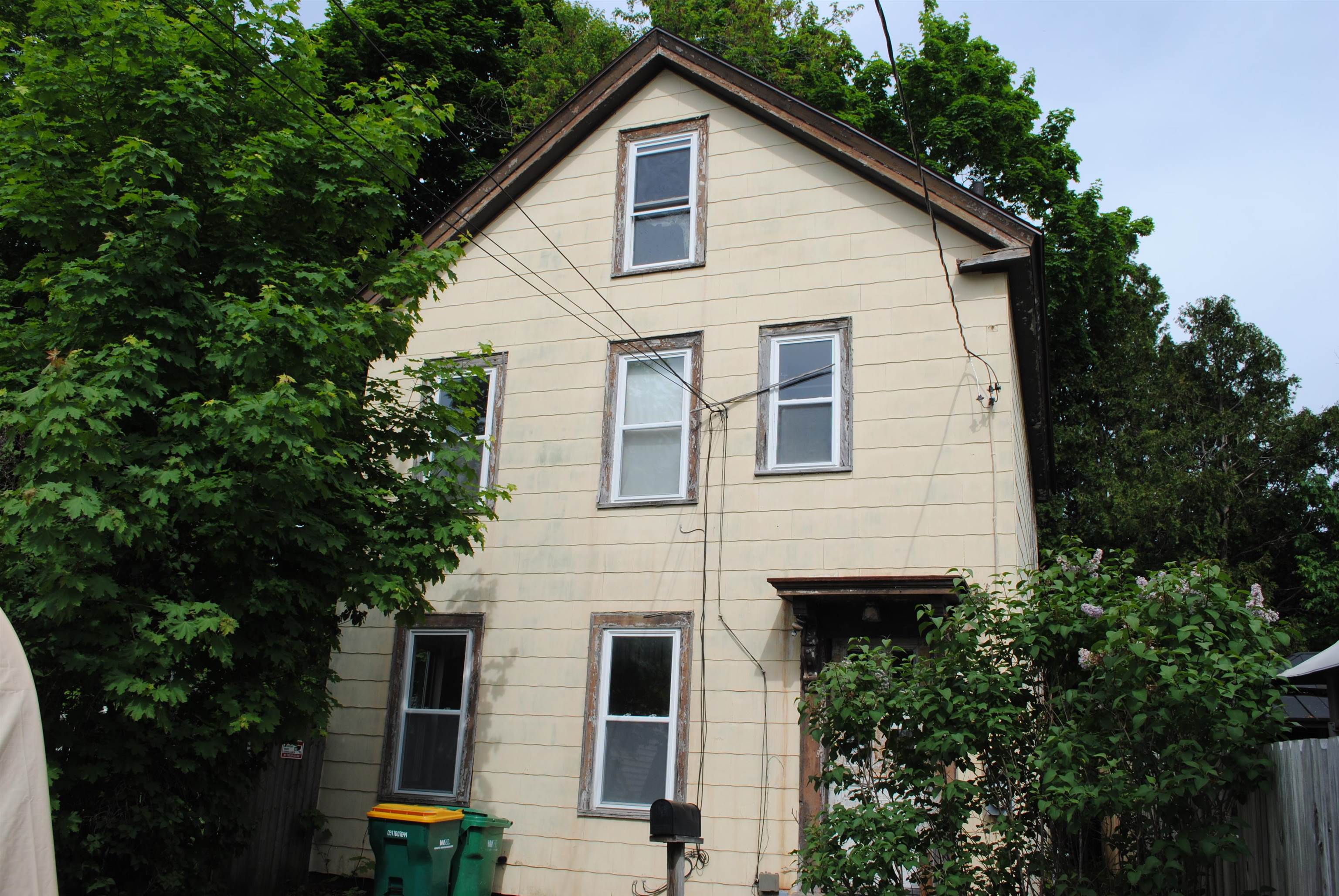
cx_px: 670
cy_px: 448
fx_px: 1005
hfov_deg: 67.3
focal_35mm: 27
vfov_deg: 48.0
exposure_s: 1/320
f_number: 9
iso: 100
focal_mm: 18
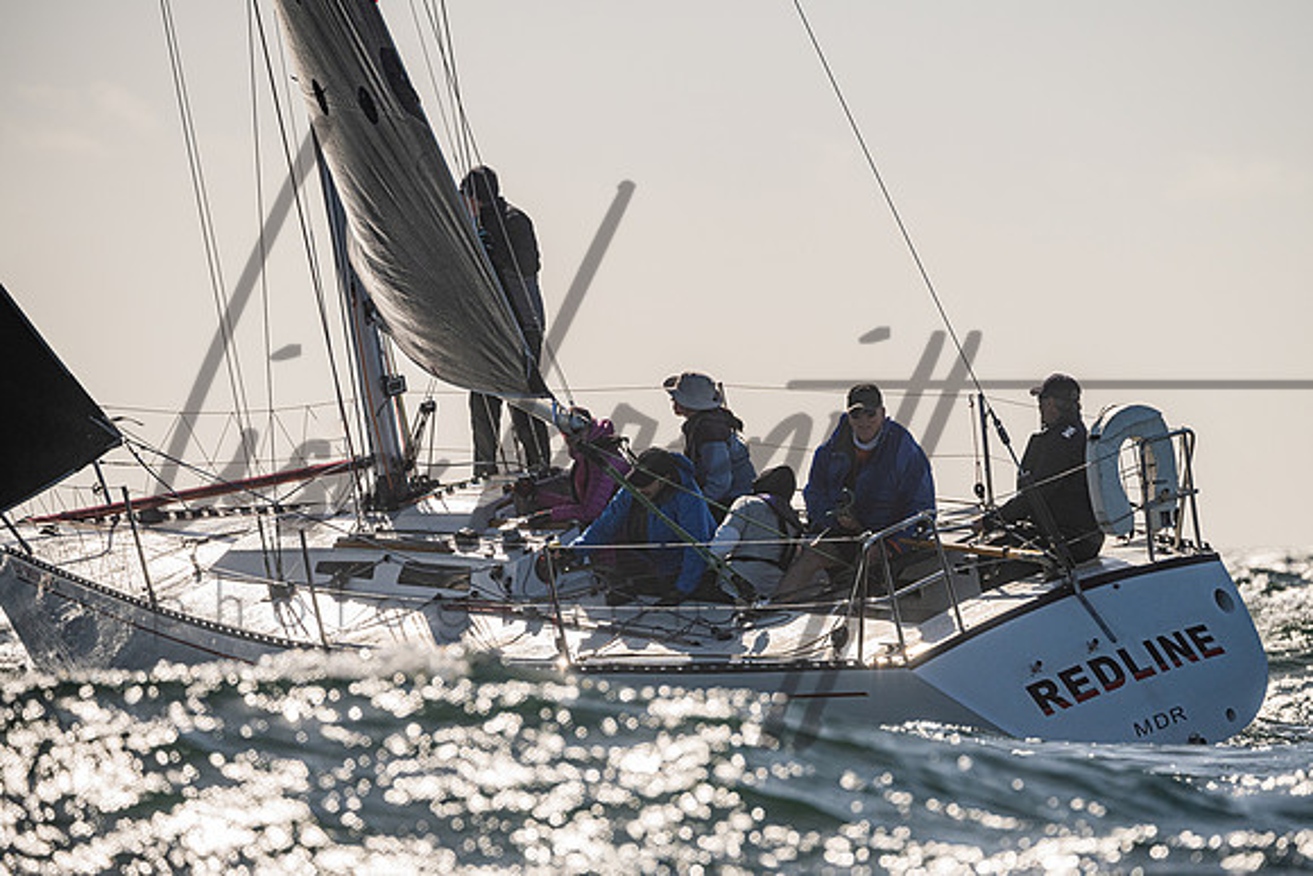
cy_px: 454
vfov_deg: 3.9
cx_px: 779
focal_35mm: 351
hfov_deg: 5.9
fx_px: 12787
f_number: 6.3
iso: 320
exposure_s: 1/5000
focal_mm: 290
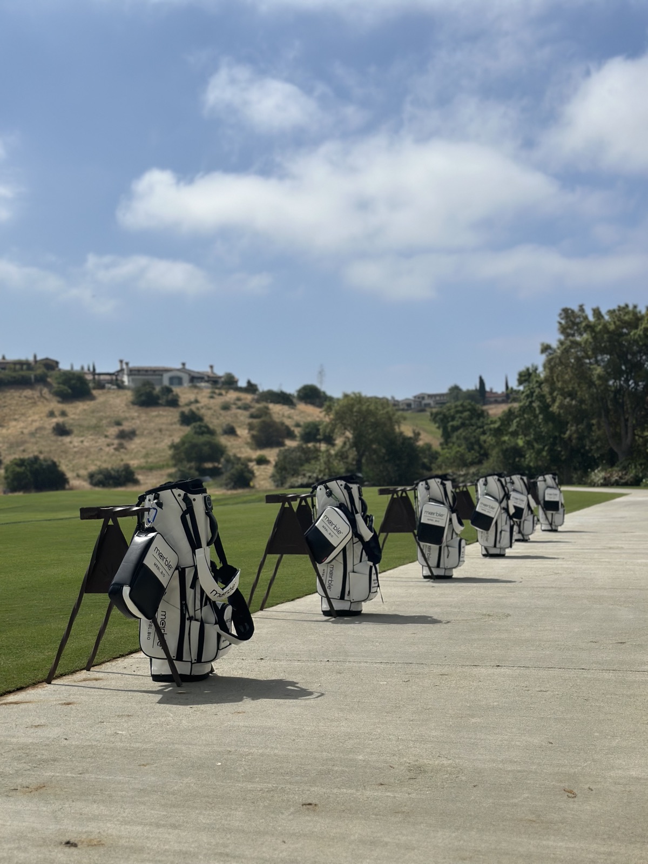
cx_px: 324
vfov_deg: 39.7
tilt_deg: +4.8
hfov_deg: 30.3
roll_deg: +1.4
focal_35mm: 48
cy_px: 432
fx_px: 1198
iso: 100
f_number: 1.78
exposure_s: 1/13699
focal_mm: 6.86
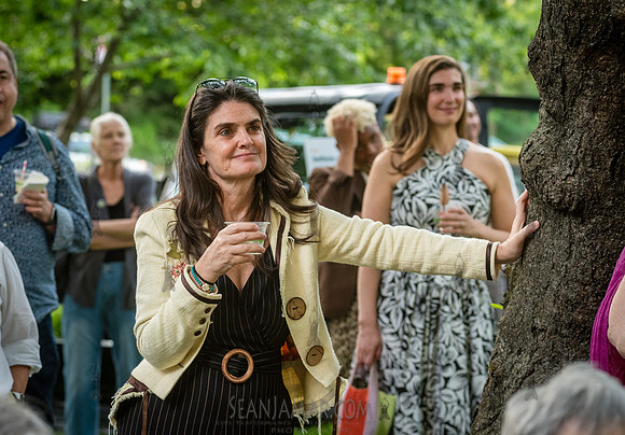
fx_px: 2059
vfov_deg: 12.1
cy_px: 221
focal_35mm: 117
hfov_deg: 17.3
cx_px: 324
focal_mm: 100
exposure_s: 1/160
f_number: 5
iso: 2000
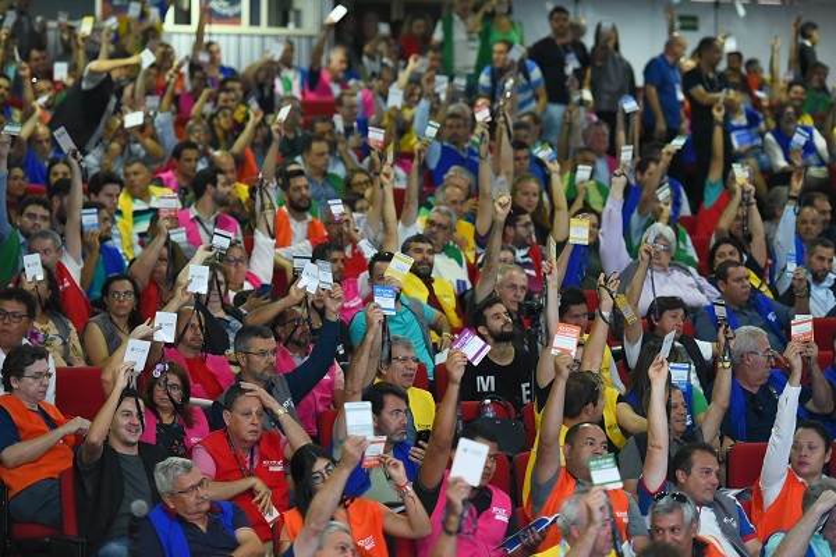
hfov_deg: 15.2
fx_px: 3135
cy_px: 278
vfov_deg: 10.2
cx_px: 418
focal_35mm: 135
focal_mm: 135
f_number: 2.8
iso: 4000
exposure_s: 1/200
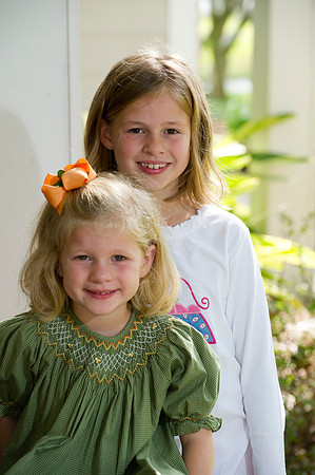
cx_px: 158
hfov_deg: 10.5
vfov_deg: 15.8
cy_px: 238
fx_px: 1710
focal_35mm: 130
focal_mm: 130
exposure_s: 1/160
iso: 320
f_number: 5
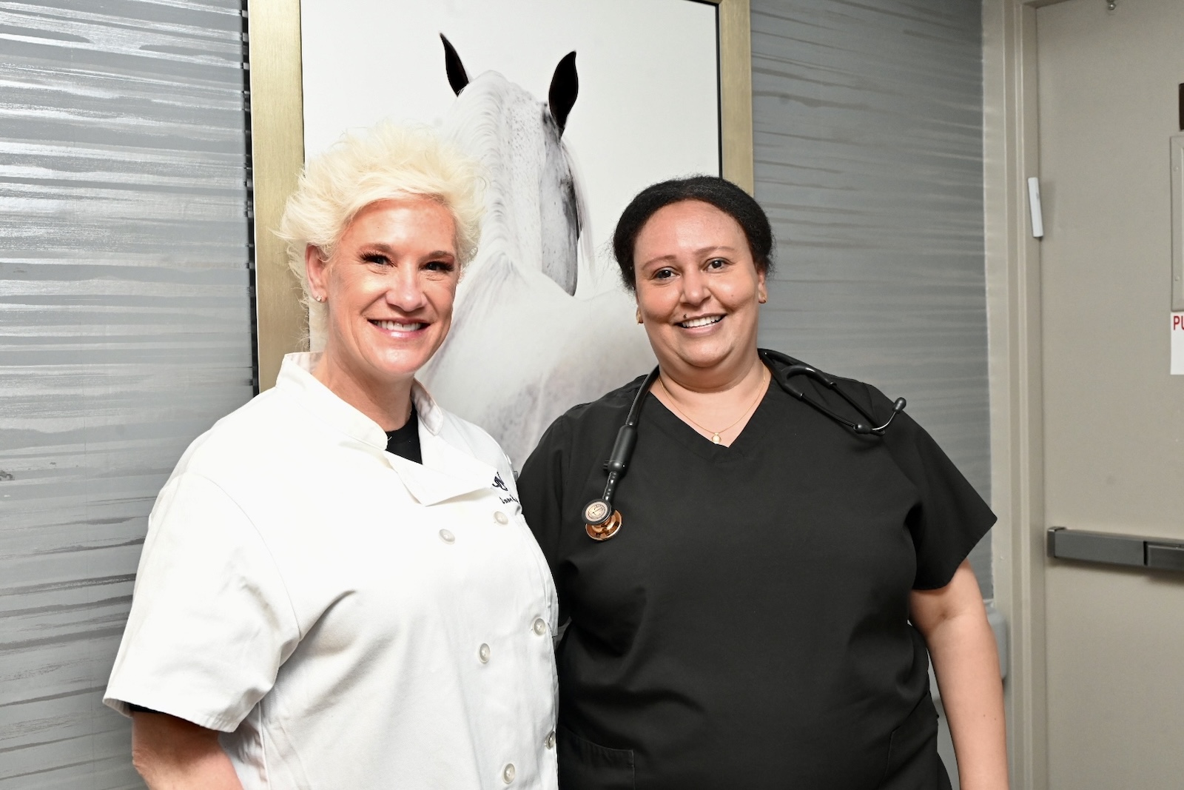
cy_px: 395
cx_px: 592
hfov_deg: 49.5
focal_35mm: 39
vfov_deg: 34.2
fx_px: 1283
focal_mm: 39
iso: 4000
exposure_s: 1/160
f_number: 9
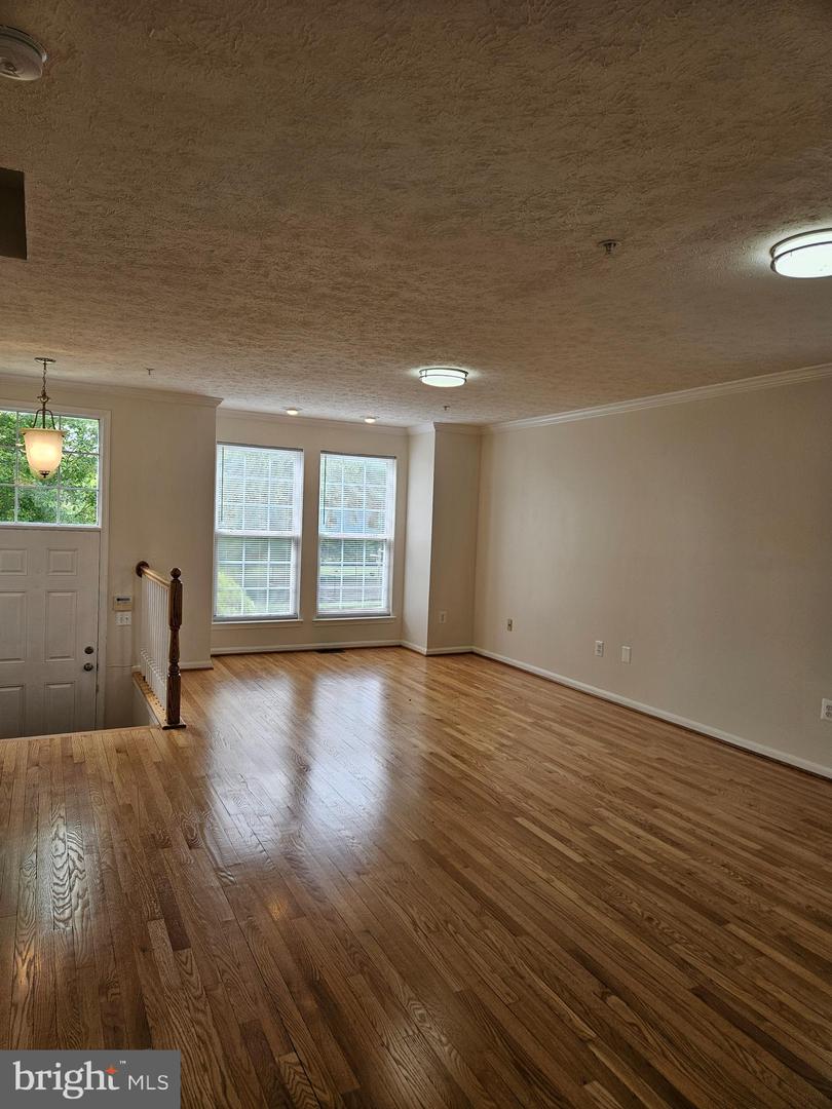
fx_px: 737
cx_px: 416
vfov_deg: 73.9
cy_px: 554
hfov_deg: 58.9
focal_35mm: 23
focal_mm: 5.4
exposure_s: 1/207
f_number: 1.8
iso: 40
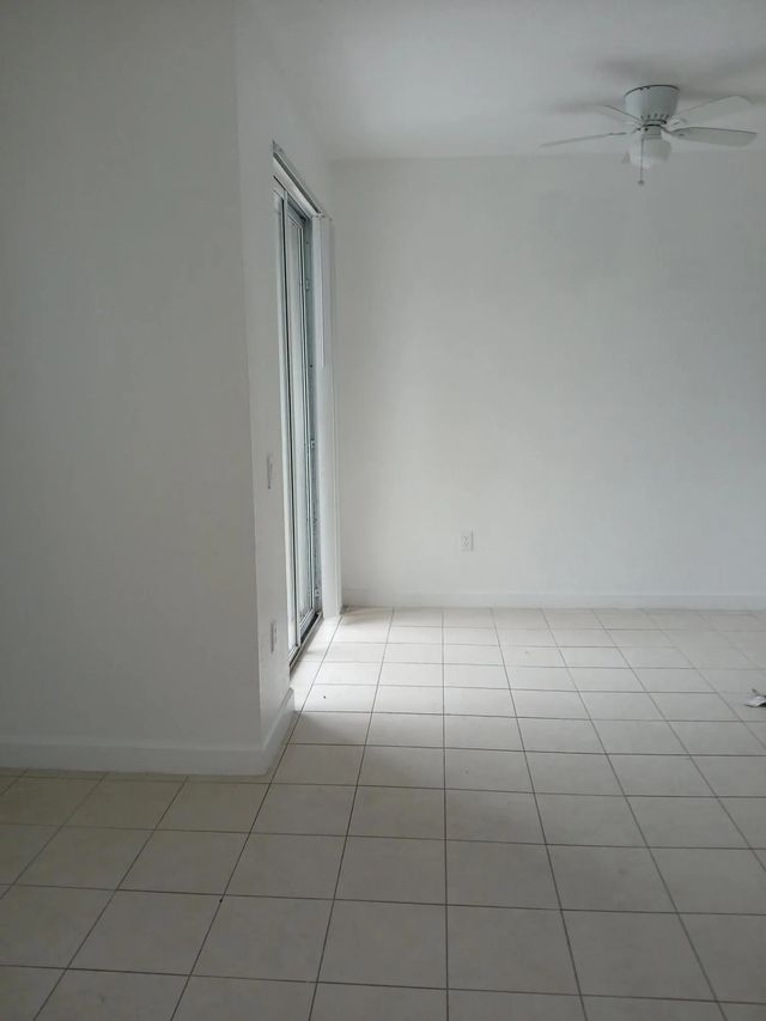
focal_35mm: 26
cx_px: 383
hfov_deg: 53.1
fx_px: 767
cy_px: 510
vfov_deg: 67.3
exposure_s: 1/60
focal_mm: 3.98
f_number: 1.8
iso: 64
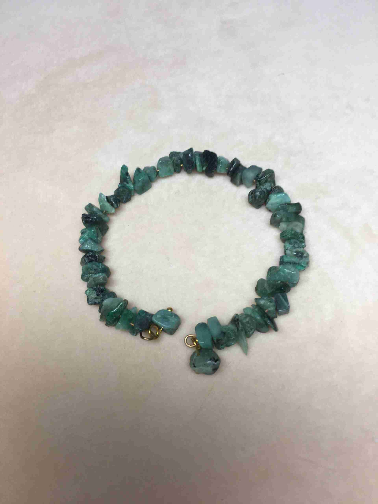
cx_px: 189
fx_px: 422
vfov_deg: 61.7
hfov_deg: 48.2
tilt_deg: -61.6
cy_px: 252
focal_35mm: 29
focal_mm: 4.15
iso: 32
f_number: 2.2
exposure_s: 1/100
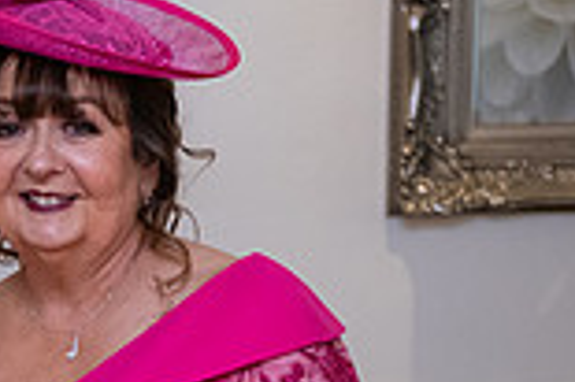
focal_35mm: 191
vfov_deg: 7.1
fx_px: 3047
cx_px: -330
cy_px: 432
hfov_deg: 10.4
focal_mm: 50
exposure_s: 1/160
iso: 1000
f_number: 3.5
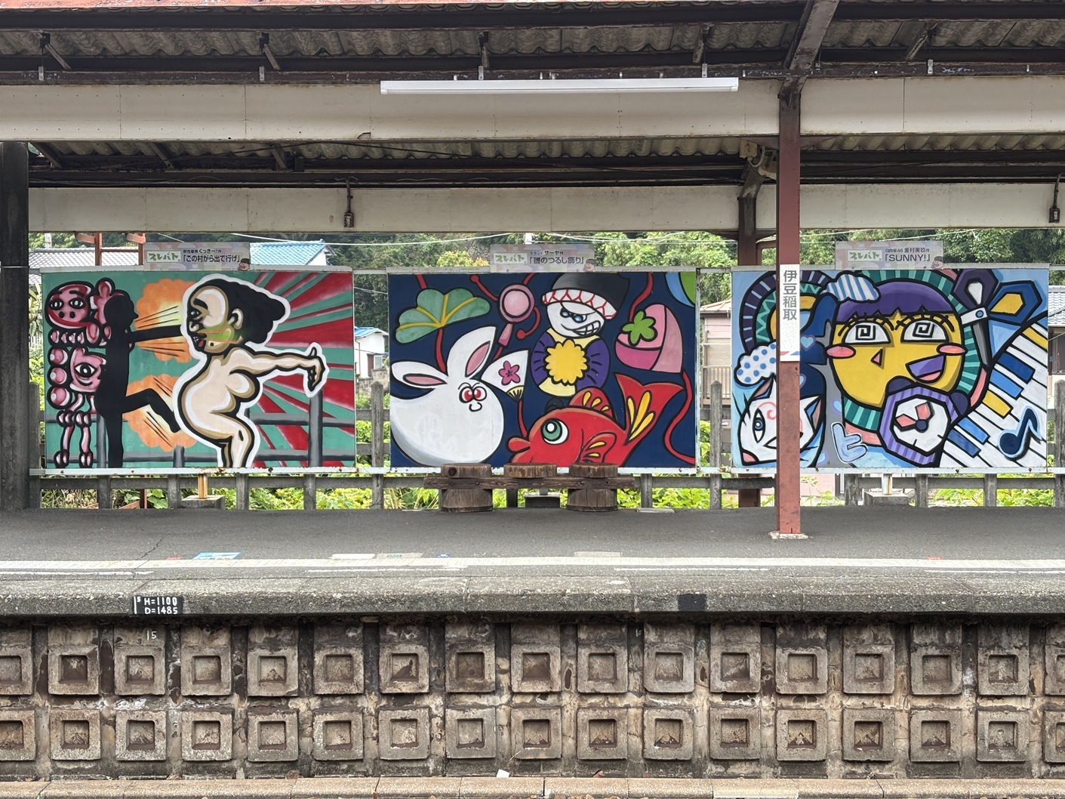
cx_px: 532
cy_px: 400
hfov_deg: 36.8
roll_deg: +0.1
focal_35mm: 52
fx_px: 1600
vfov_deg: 28.0
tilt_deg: -1.6
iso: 32
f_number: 1.6
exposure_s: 1/356
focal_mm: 5.96
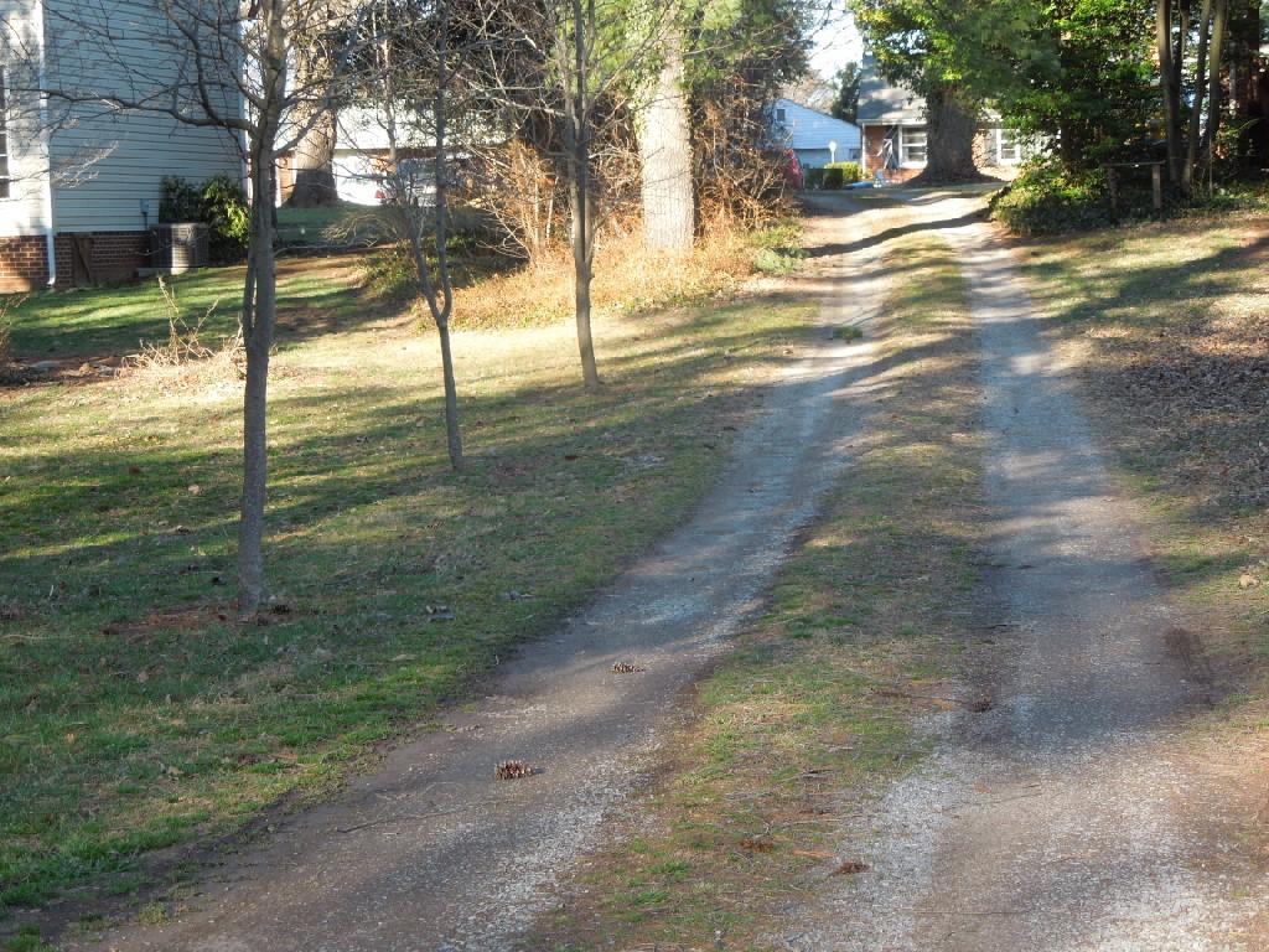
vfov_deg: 18.9
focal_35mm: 78
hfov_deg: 25.0
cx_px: 634
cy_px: 476
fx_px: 2859
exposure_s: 1/80
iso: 100
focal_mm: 14.1
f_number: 4.5
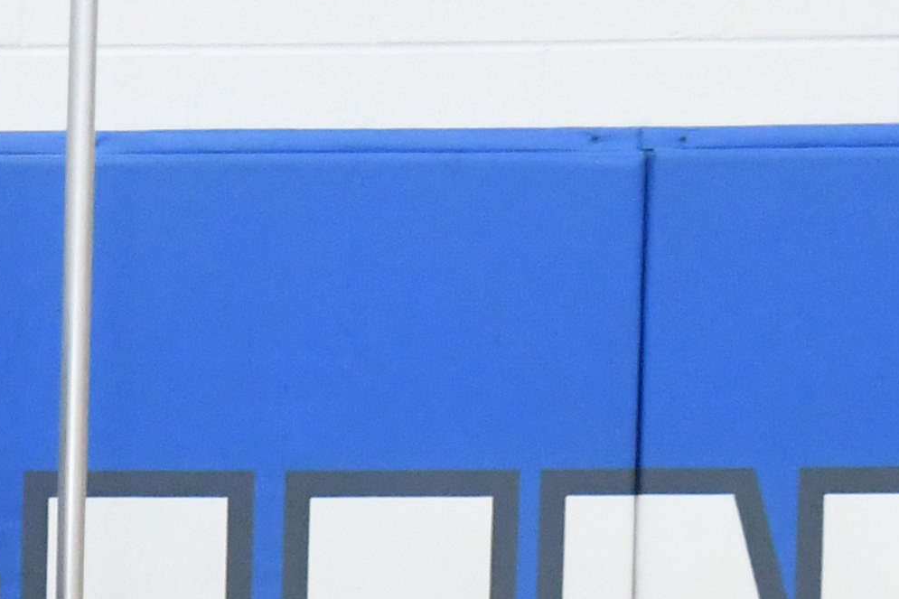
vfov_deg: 4.3
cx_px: -1112
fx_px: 7964
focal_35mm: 319
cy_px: 1084
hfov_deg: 6.2
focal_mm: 38
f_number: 5
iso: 3200
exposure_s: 1/200
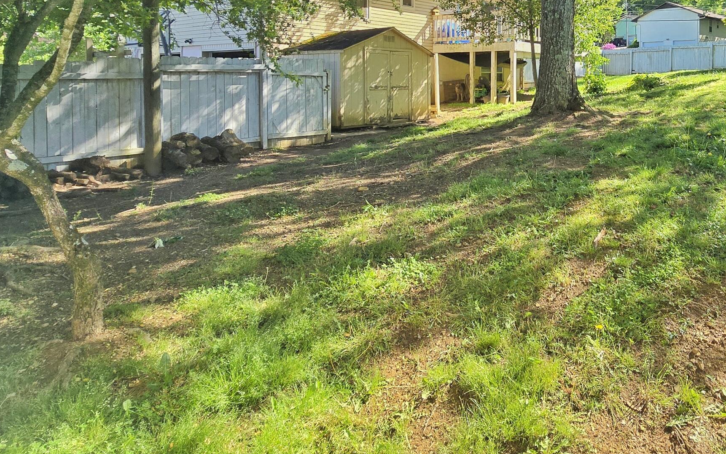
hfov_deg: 70.3
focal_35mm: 24
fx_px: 475
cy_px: 74
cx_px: 535
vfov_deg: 47.5
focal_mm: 2.2
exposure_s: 1/734
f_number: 2.2
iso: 50
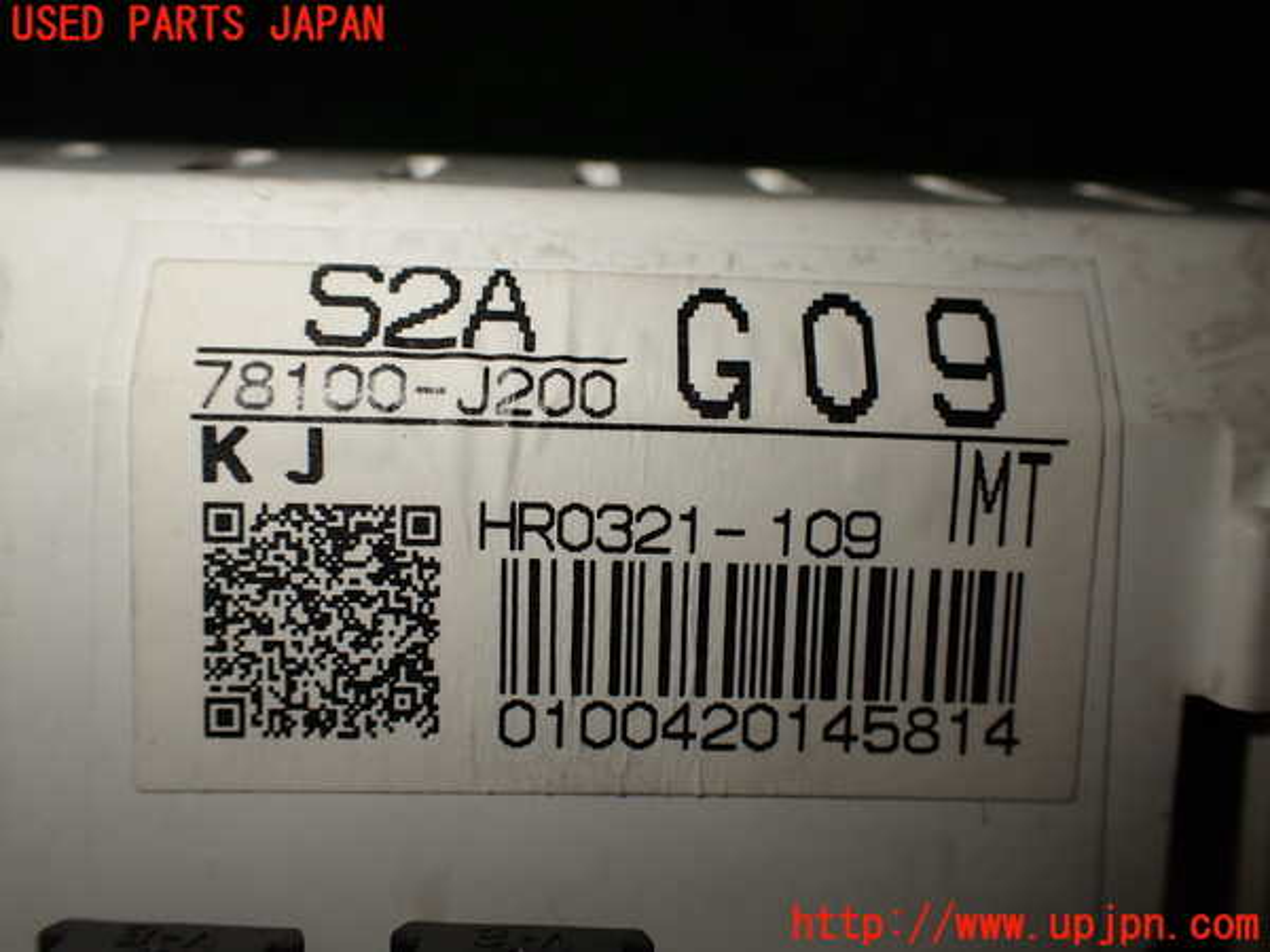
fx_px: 1101
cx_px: 635
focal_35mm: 30
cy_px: 476
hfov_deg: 60.0
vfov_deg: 46.8
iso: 100
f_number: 3.2
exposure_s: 1/160
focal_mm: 5.4
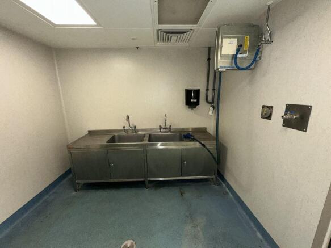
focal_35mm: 14
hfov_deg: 102.1
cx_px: 166
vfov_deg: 85.7
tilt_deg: -13.4
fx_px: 134
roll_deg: +1.1
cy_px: 124
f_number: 2.2
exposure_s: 1/50
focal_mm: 2.22
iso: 160
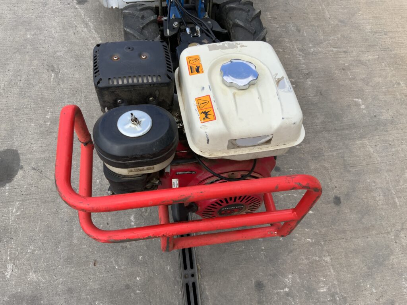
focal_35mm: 29
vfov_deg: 48.2
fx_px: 341
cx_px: 204
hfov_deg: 61.7
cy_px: 152
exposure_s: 1/770
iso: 16
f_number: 1.8
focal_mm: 3
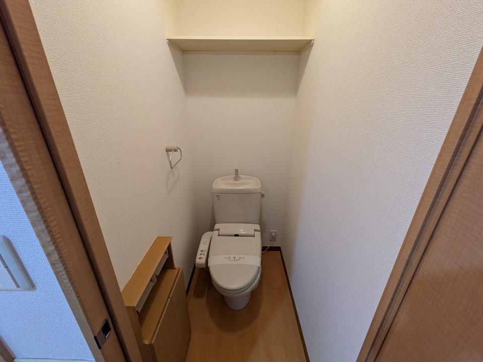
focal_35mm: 14
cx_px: 242
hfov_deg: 102.1
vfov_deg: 85.7
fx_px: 195
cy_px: 181
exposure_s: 1/24
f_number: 2.2
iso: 141
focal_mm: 1.83
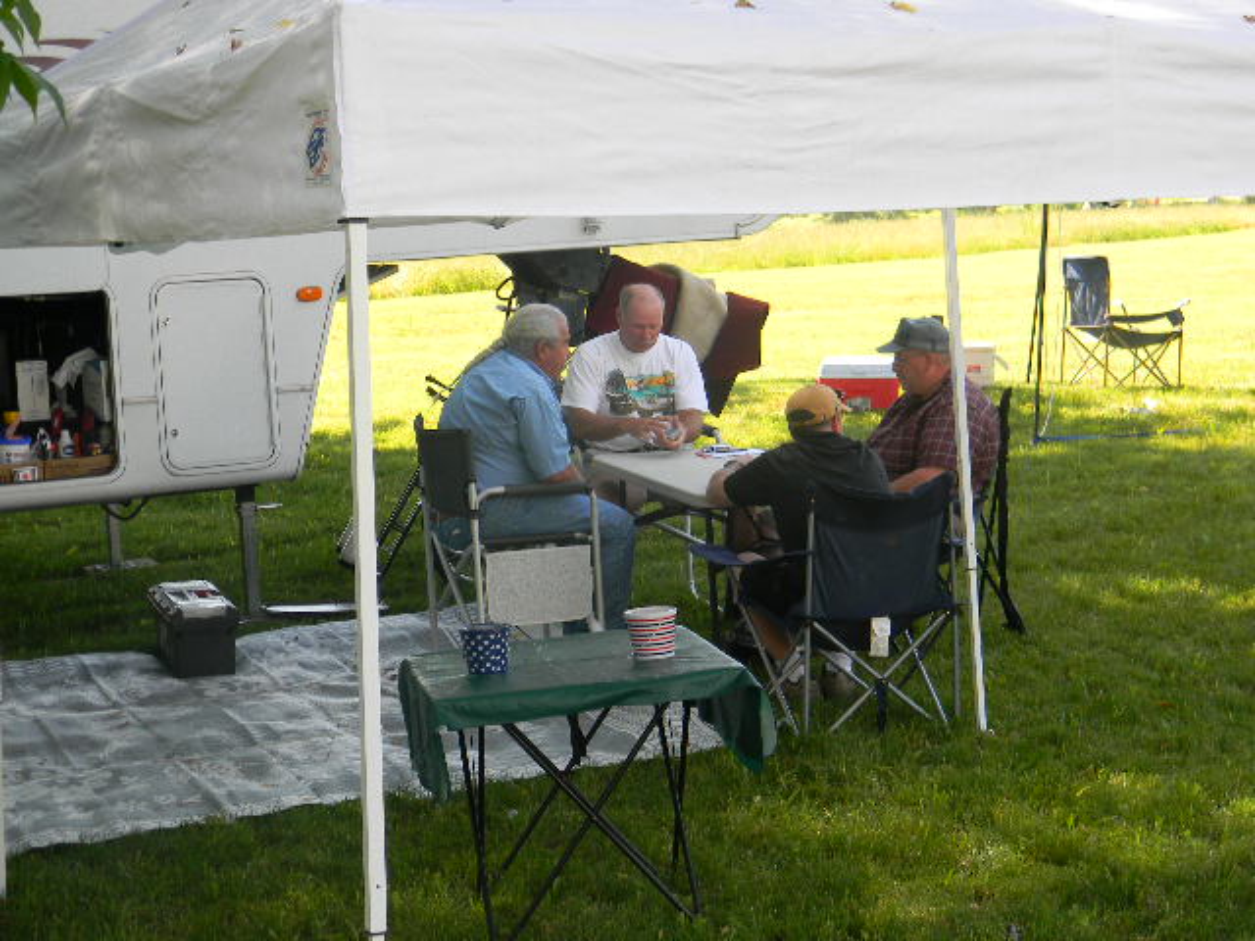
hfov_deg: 29.0
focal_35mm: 67
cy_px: 470
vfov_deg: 21.9
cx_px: 628
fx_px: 2429
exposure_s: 1/86
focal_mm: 12.2
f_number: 4.3
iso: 80
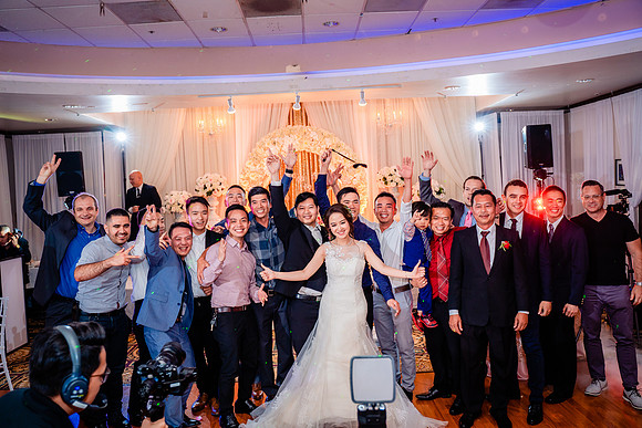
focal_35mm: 28
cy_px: 214
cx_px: 321
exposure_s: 1/160
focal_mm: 28
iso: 1000
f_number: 3.5
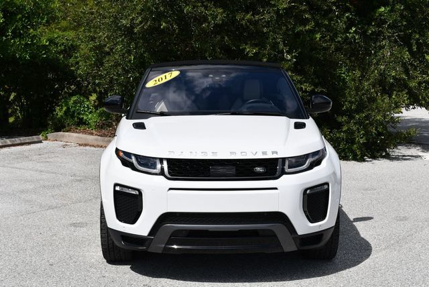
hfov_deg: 29.6
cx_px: 214
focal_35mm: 68
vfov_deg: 20.1
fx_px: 811
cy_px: 144
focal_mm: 34
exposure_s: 1/320
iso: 100
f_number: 9
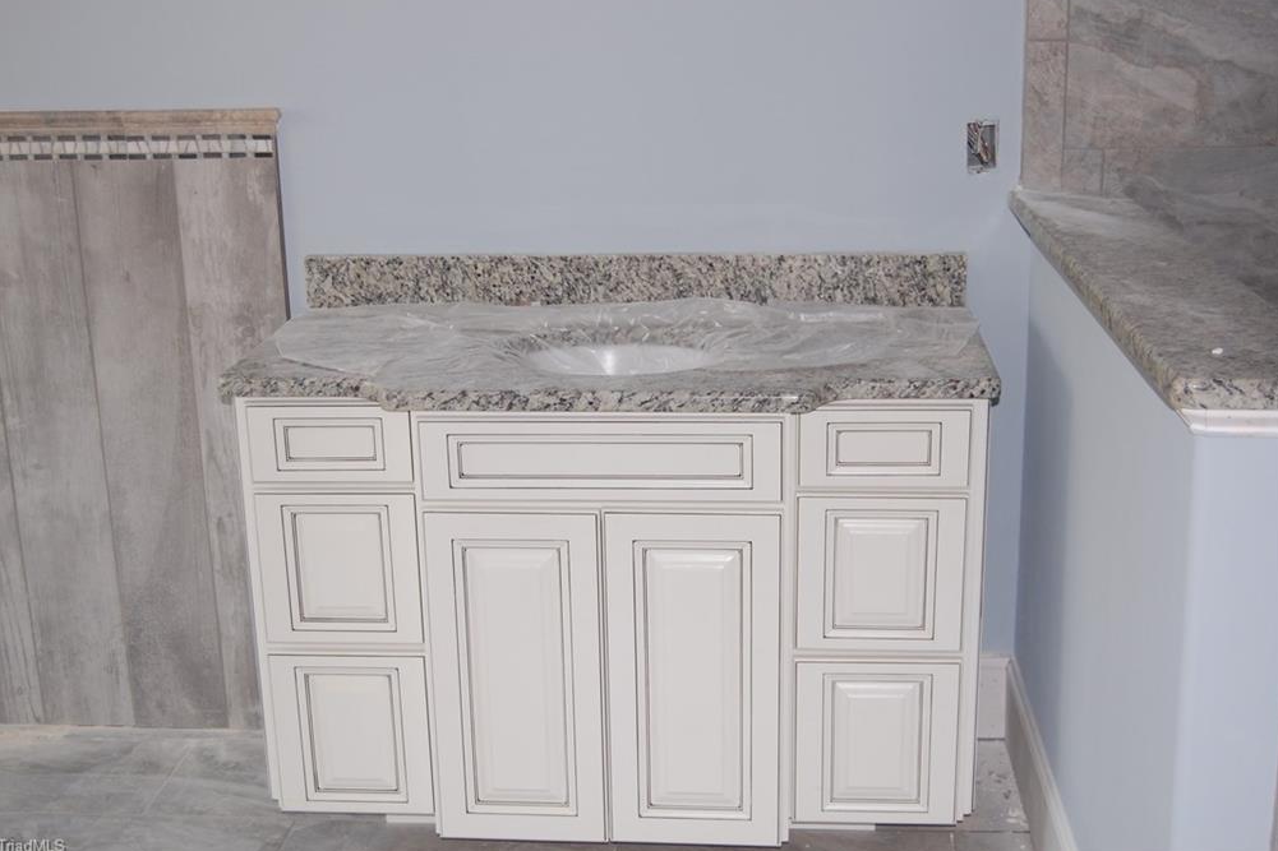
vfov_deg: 28.3
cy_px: 424
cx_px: 632
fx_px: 1686
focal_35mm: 48
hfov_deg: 41.5
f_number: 4.5
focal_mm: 31
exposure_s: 1/60
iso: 400
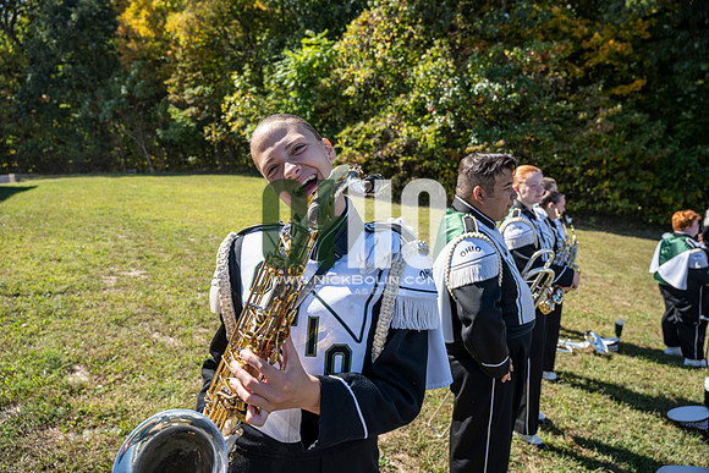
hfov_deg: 73.7
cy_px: 236
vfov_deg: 53.2
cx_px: 354
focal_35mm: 24
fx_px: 473
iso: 64
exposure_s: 1/250
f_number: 4.5
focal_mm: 24
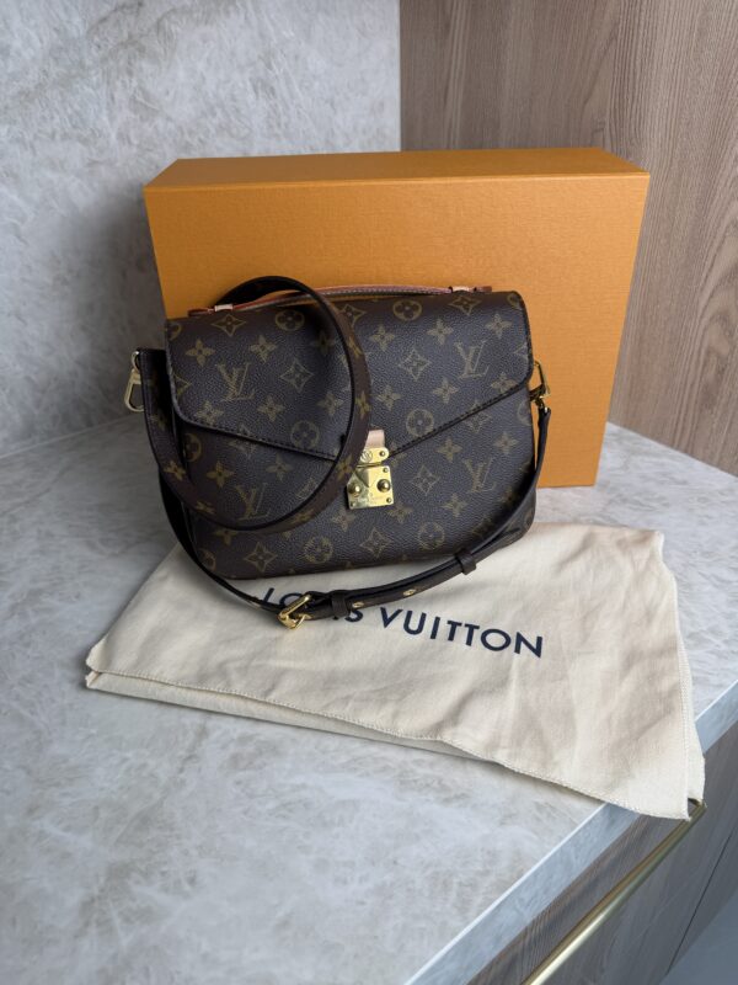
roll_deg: +1.3
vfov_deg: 71.6
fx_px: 682
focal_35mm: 24
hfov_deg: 56.8
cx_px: 369
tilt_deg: -32.9
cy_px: 492
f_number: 1.78
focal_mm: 6.76
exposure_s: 1/120
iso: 64
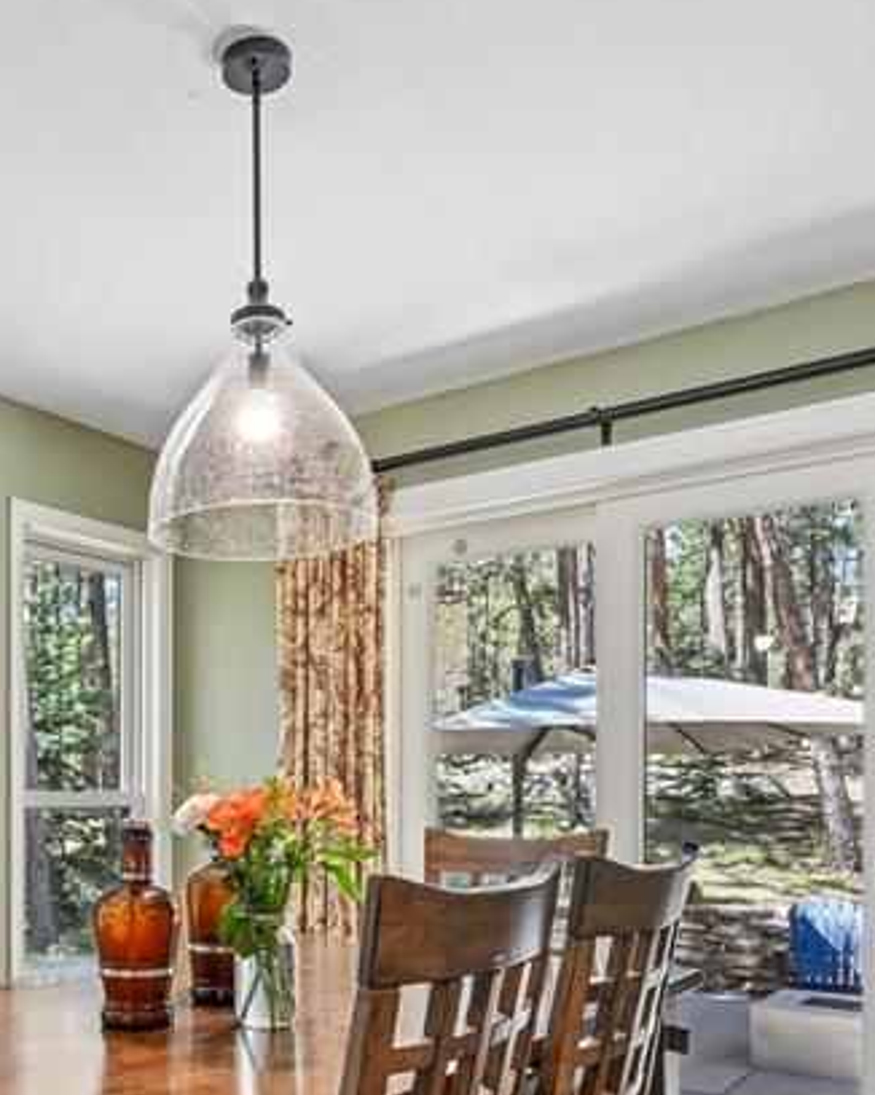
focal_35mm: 33
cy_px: 789
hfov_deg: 42.4
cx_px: 166
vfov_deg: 52.4
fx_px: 1069
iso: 400
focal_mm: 14
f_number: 10
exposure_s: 1/10
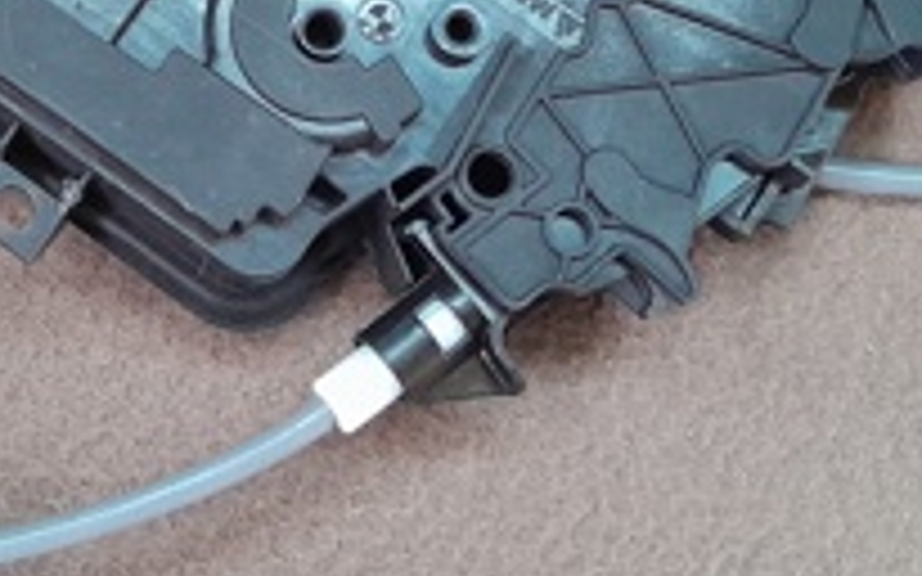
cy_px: -169
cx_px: 144
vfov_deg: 14.5
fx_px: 2160
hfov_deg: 23.6
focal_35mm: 86
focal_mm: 3.98
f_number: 1.8
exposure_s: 1/50
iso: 400
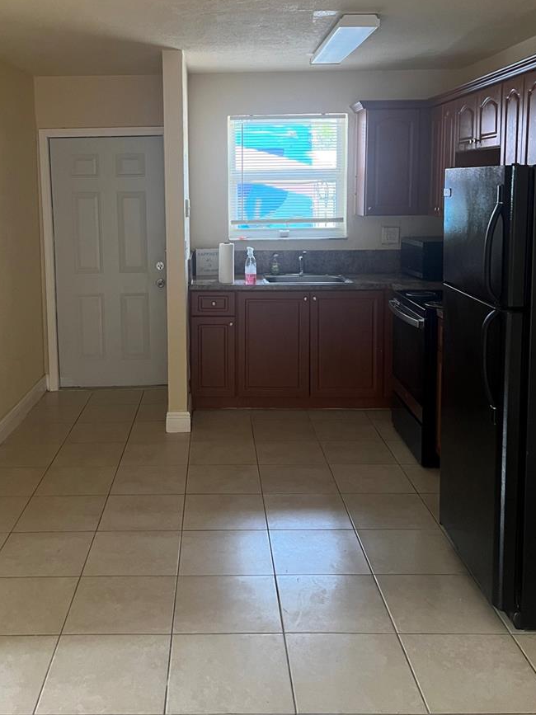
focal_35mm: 36
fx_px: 743
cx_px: 205
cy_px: 266
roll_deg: +0.9
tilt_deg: -5.2
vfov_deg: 50.8
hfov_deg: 39.4
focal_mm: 5.7
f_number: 1.5
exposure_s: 1/60
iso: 400
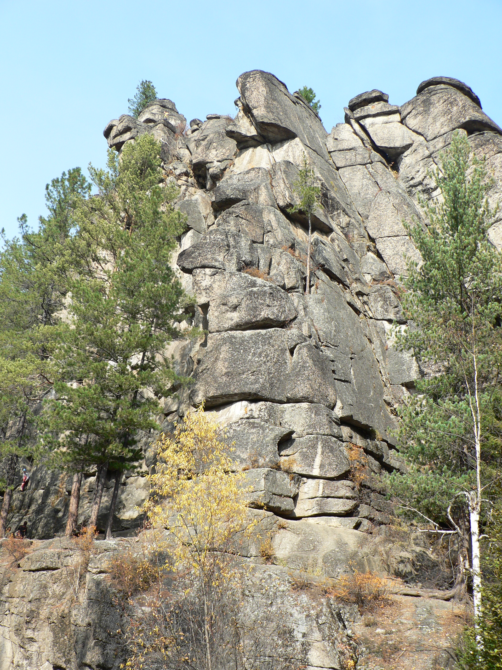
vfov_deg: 51.4
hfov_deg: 39.7
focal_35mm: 36
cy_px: 335
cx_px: 251
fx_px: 696
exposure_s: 1/200
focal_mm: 6
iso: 80
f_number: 4
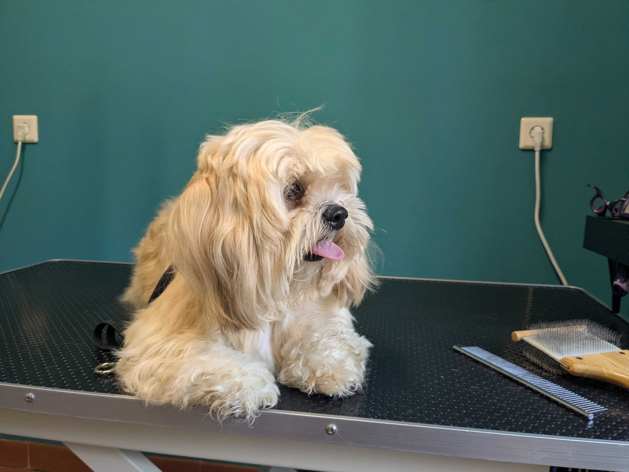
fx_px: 491
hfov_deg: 65.3
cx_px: 314
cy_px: 236
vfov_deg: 51.4
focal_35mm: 27
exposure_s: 1/99.9
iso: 122
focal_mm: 4.38
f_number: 1.73
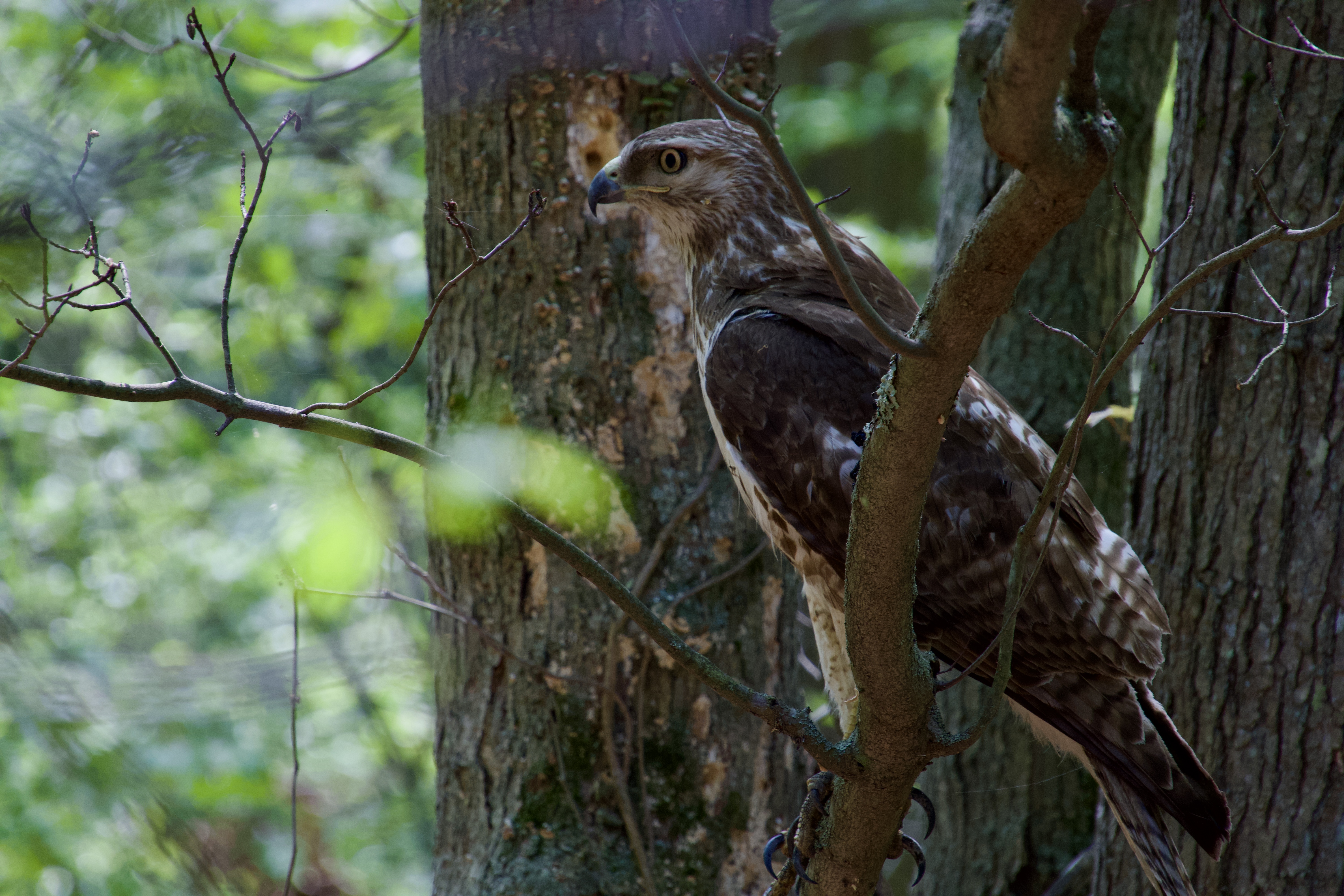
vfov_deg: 3.2
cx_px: 672
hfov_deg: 4.9
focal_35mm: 424
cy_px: 448
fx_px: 15847
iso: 400
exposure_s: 1/50
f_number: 10
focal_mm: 283
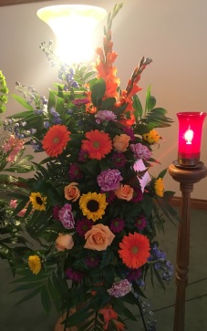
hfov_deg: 40.6
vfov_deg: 61.2
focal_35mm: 31
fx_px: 280
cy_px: 166
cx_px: 98
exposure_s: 1/15
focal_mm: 4.15
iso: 250
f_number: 2.2
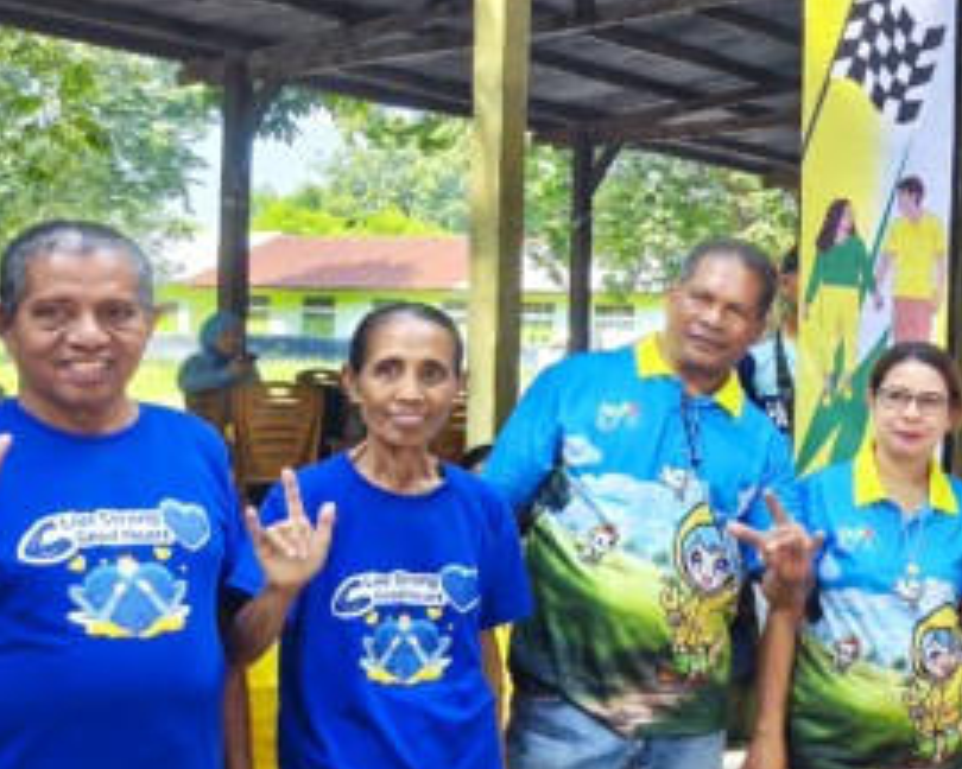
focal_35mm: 54
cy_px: 374
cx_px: 1126
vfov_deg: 28.1
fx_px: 1537
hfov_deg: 30.1
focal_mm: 6.18
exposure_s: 1/99.9
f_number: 1.65
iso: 250
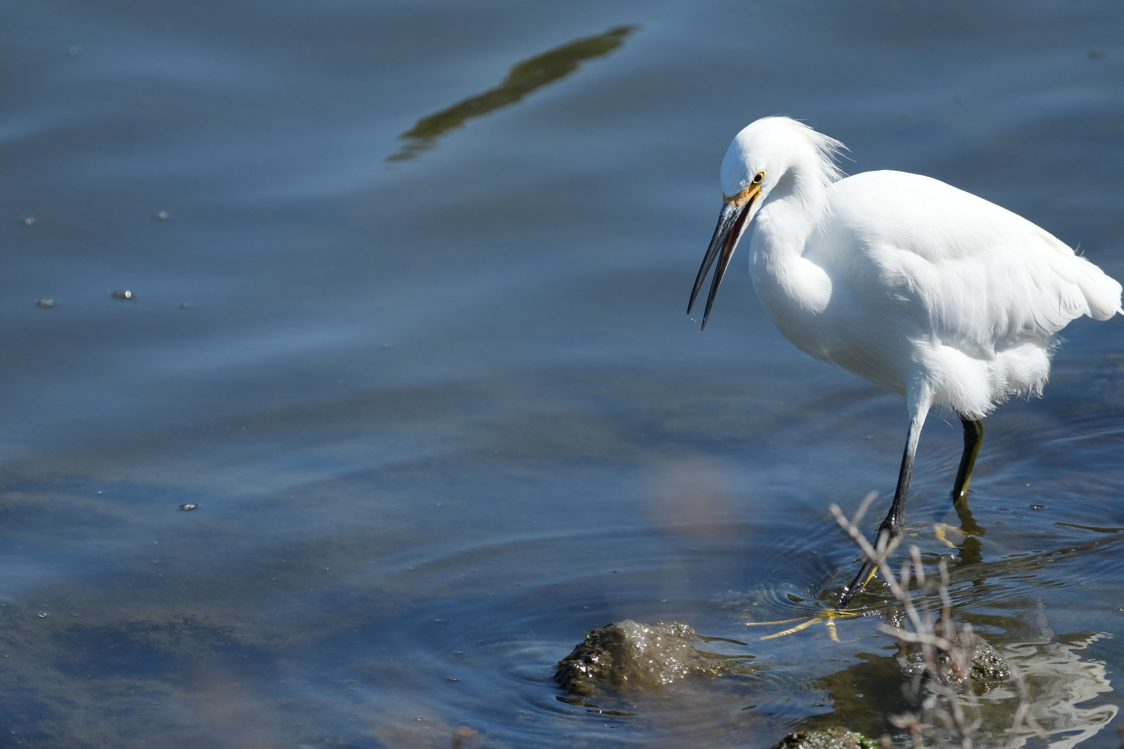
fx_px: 26225
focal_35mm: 840
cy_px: 374
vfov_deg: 1.6
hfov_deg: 2.5
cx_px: 562
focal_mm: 560
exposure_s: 1/1600
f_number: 6.3
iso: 500
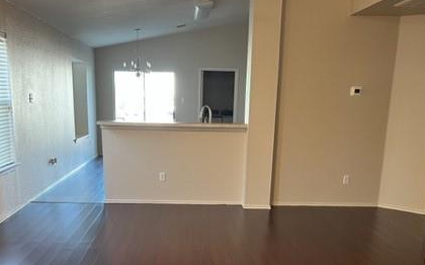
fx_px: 486
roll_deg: -1.1
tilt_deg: -14.7
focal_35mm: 42
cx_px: 193
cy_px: 219
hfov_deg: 47.2
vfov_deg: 29.7
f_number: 1.5
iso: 160
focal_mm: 5.7
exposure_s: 1/60
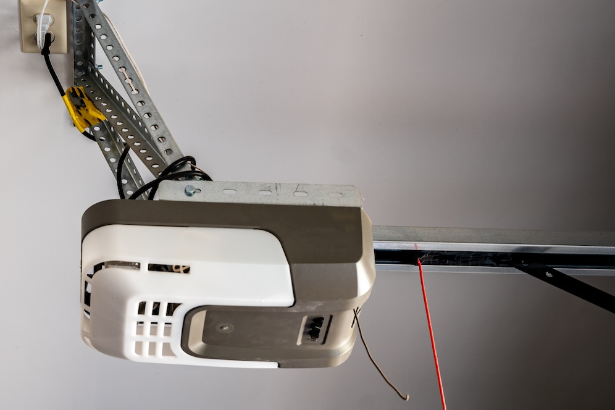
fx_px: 1127
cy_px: 137
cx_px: 217
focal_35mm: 66
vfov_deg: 20.5
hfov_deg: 30.3
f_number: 4
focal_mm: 47
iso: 160
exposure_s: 1/50
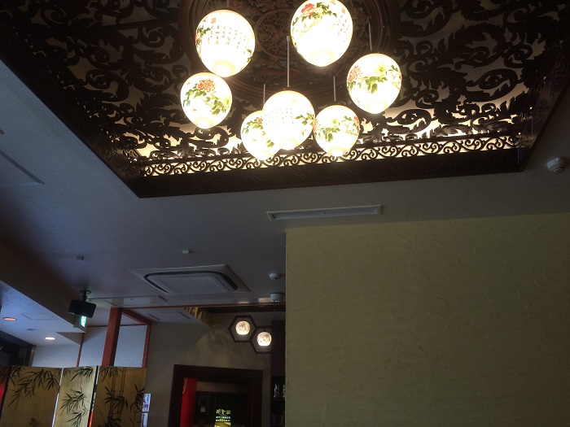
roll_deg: -0.2
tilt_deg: +24.7
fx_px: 478
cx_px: 285
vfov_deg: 48.2
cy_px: 214
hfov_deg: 61.7
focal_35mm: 29
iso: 40
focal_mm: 4.15
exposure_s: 1/30
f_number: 2.2
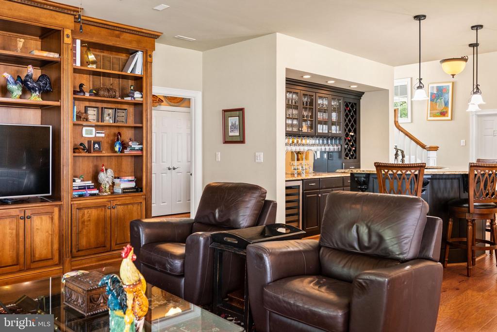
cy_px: 166
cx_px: 248
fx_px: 414
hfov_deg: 61.9
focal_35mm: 30
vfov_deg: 43.6
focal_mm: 30
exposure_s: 1/25
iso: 1250
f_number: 4
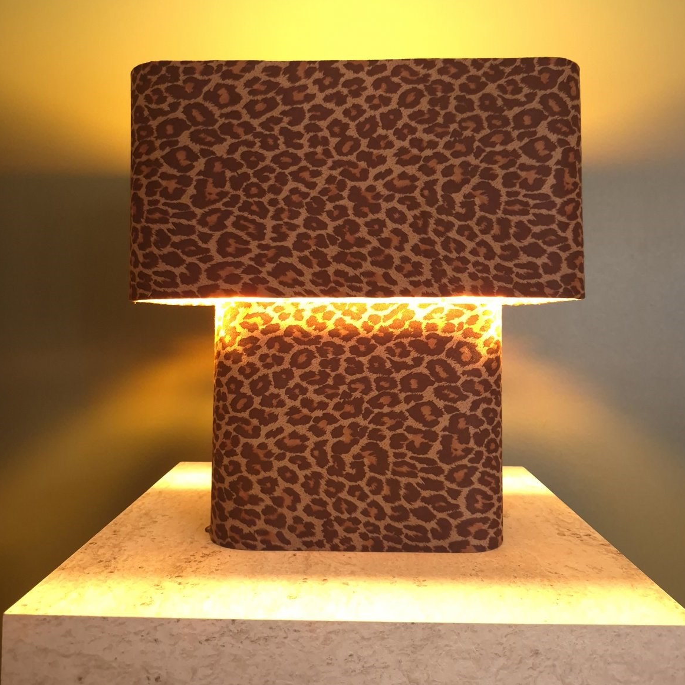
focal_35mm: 28
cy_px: 282
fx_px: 627
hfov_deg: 57.3
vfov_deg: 57.0
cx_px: 348
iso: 800
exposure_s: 1/25
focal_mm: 5.4
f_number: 1.8
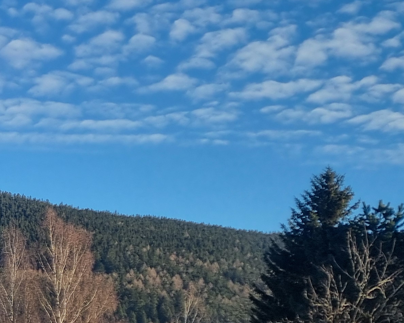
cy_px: 311
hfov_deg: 20.9
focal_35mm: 79
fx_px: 945
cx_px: -186
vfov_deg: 19.0
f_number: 1.8
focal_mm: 6.7
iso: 50
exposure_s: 1/274
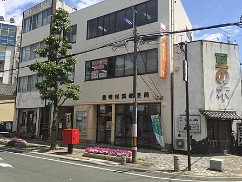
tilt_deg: +10.5
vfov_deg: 48.2
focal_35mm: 29
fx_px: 203
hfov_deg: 61.7
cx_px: 121
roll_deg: -1.7
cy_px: 91
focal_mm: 4.15
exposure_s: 1/1799
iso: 32
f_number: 2.2
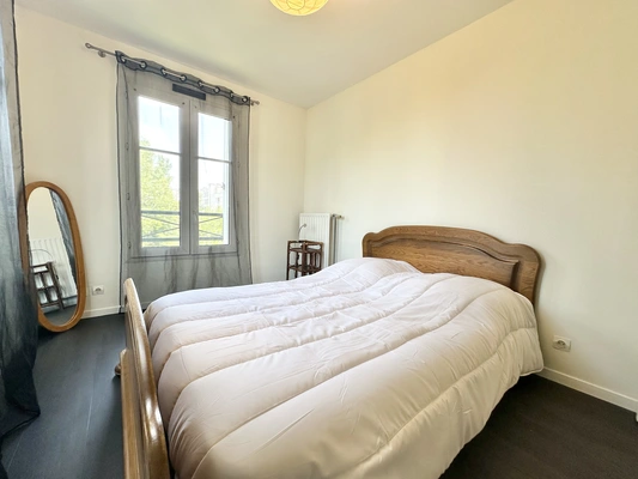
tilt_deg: -3.9
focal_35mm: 14
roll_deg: -1.9
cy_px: 240
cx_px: 319
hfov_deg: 102.1
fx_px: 258
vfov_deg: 85.7
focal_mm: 2.22
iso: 64
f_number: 2.2
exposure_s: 1/99
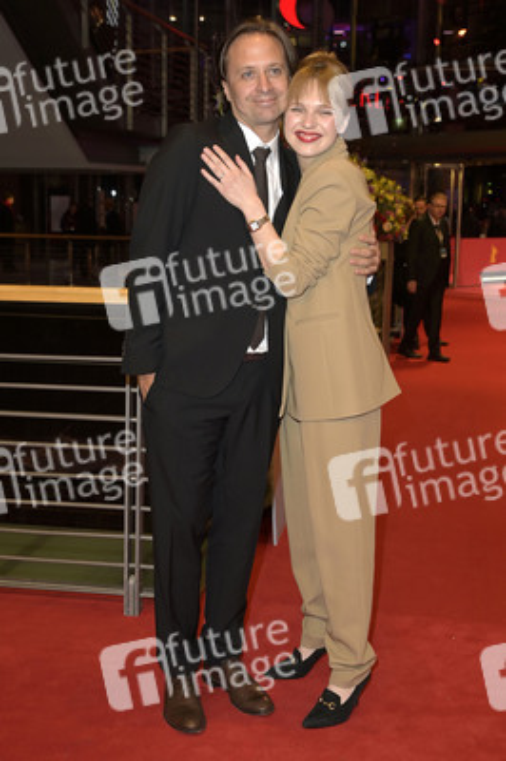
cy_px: 380
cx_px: 253
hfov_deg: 28.0
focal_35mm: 48
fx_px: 1014
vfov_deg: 41.1
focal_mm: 48
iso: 1600
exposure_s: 1/160
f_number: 5.6
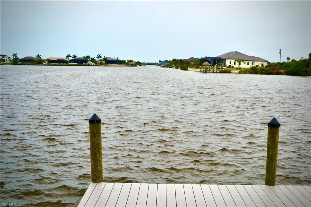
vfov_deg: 31.9
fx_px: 363
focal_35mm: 42
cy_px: 104
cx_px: 156
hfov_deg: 46.4
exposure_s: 1/250
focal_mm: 28
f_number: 7.1
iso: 100
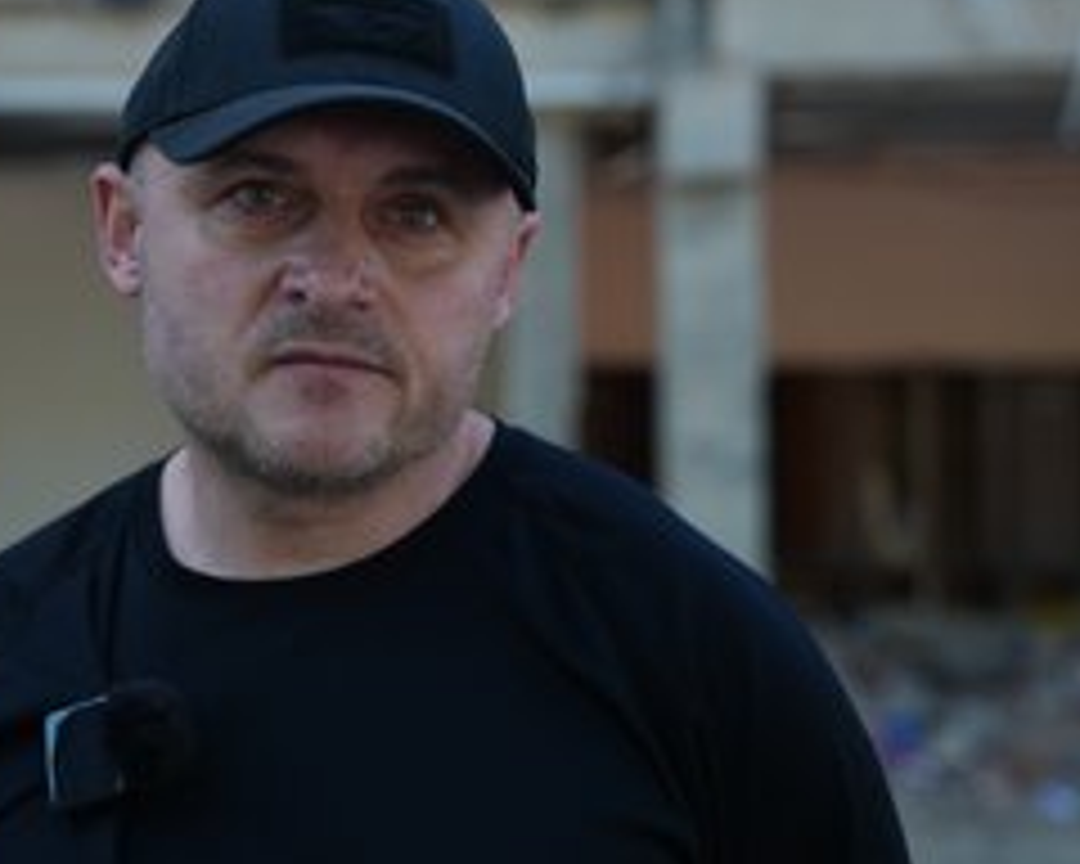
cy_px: 358
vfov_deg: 20.4
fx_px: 2397
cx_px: 256
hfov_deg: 25.1
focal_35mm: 75
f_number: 2.8
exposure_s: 1/200
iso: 500
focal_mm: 48
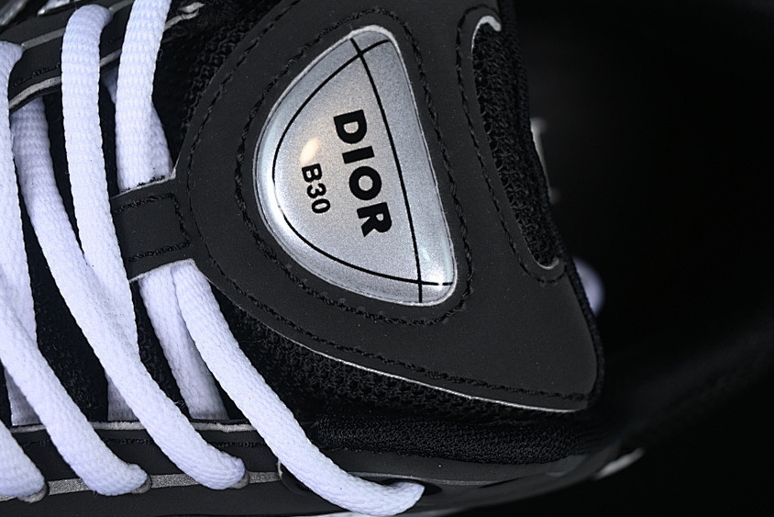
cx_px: 375
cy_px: 203
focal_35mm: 96
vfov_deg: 14.2
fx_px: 2064
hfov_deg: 21.2
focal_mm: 50
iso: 160
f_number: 6.3
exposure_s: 1/50
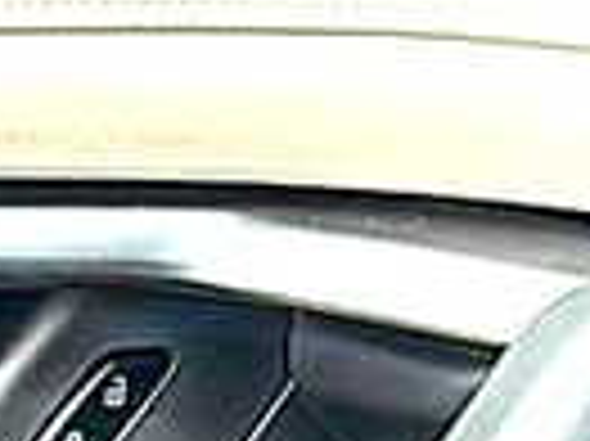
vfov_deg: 7.0
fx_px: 3559
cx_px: -405
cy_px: 641
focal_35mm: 209
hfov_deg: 9.1
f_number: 1.78
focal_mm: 6.86
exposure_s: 1/1325
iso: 80
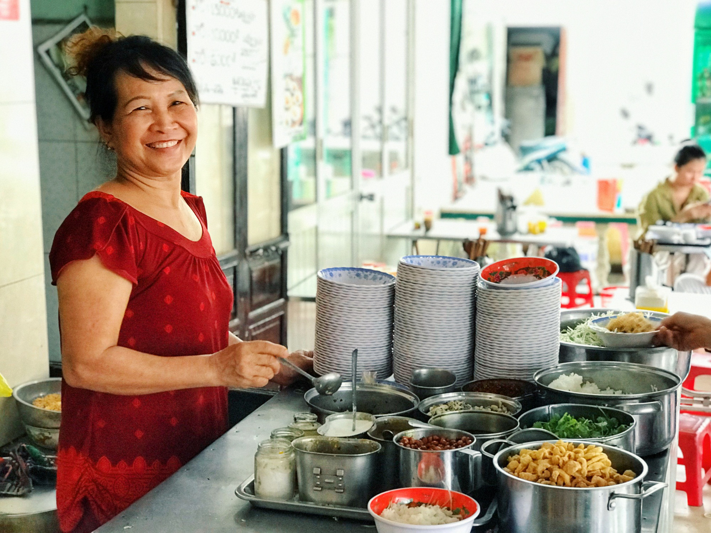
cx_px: 356
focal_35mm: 57
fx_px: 1170
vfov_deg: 25.6
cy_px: 266
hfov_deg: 33.8
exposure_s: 1/50
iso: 400
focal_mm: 6.6
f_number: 2.8
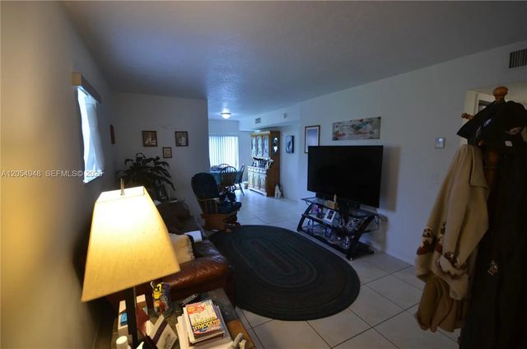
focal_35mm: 15
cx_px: 264
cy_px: 174
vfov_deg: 77.1
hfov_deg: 100.5
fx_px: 219
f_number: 4
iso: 500
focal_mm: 10
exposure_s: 1/60
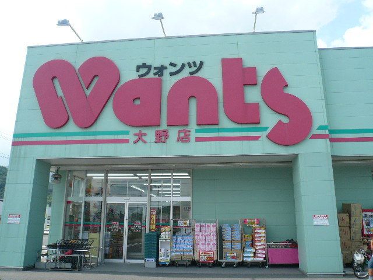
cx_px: 186
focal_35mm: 28
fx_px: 302
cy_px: 140
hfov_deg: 63.4
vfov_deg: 49.7
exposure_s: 1/160
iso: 100
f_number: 8
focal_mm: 4.6
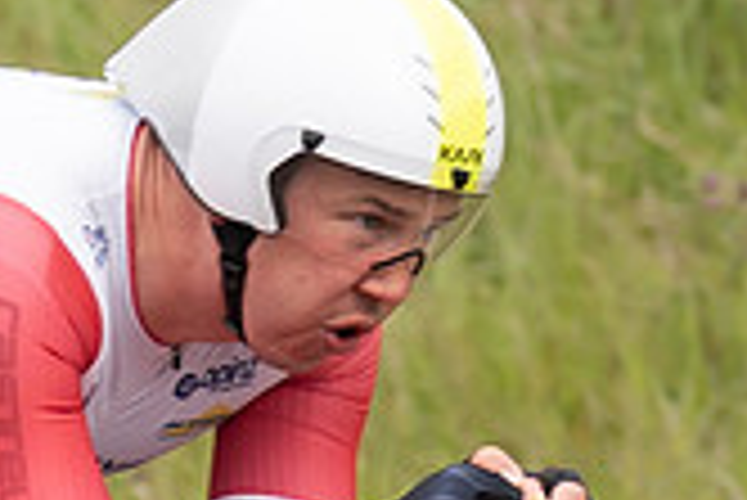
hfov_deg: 0.8
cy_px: 224
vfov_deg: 0.5
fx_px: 55221
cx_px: 404
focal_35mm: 2659
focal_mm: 200
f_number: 4
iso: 200
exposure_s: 1/800
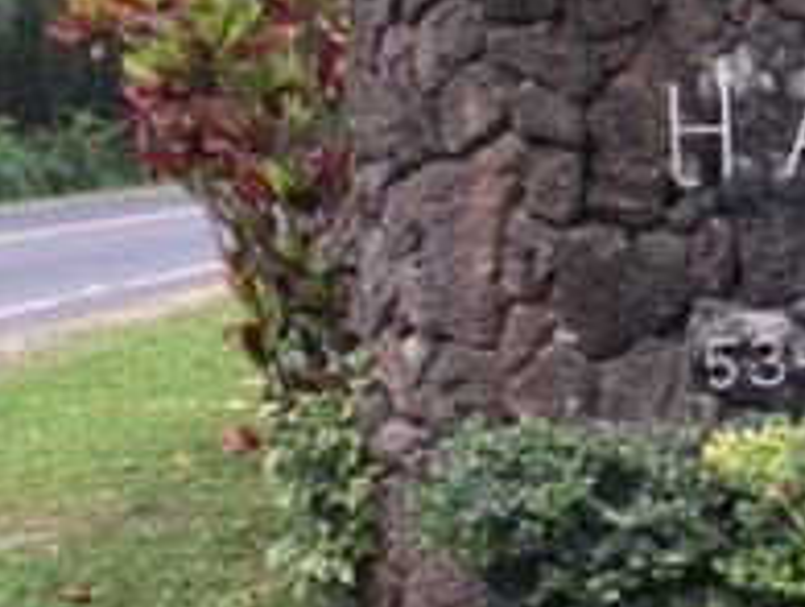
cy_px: 219
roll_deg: -0.6
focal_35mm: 95
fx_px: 2213
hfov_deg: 19.5
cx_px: 949
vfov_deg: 15.6
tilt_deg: -1.7
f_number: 2.2
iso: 40
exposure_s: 1/30
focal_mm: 4.15
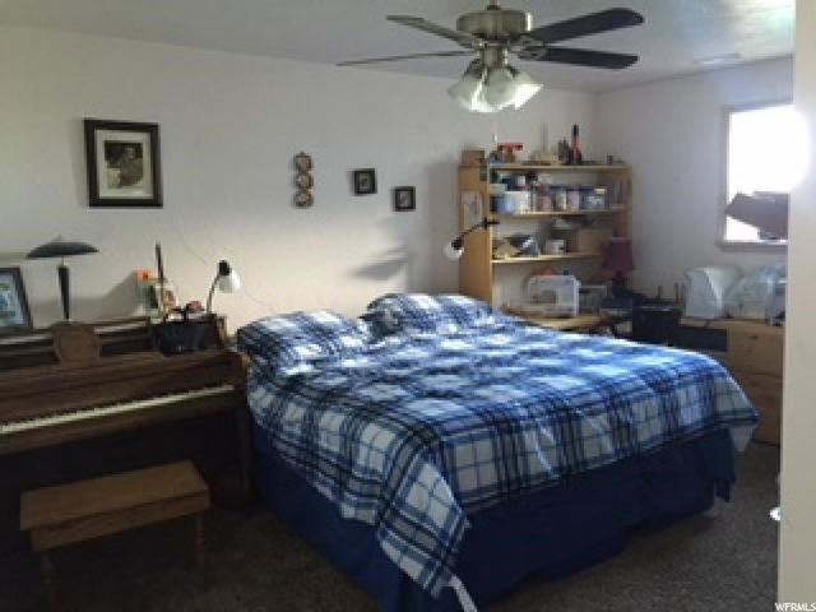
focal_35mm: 29
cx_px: 408
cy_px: 306
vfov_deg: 48.2
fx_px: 684
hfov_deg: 61.7
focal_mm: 4.15
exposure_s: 1/4
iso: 64
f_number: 2.2
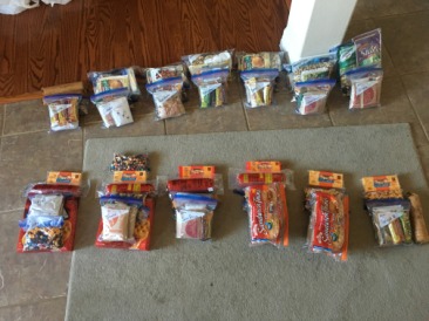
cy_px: 160
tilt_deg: -64.9
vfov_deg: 48.2
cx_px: 214
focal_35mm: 29
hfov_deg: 61.7
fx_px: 359
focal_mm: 4.15
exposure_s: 1/20
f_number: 2.2
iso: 200
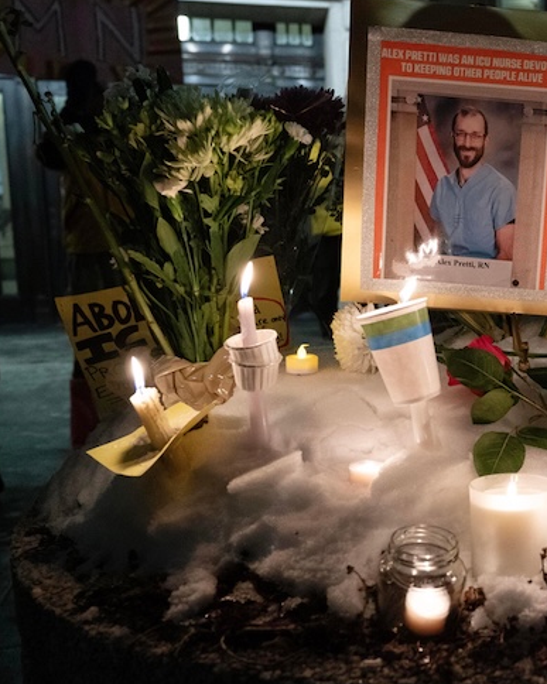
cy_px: 350
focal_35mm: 45
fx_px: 911
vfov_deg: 41.2
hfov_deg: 30.9
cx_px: 553
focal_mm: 29
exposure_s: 1/125
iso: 5000
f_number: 4.5
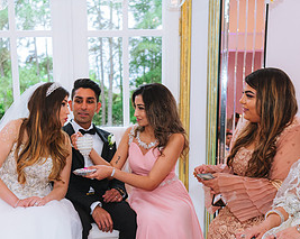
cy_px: 209
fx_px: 435
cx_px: 100
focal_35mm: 49
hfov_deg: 37.7
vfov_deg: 29.7
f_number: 2.8
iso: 800
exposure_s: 1/125
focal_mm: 24
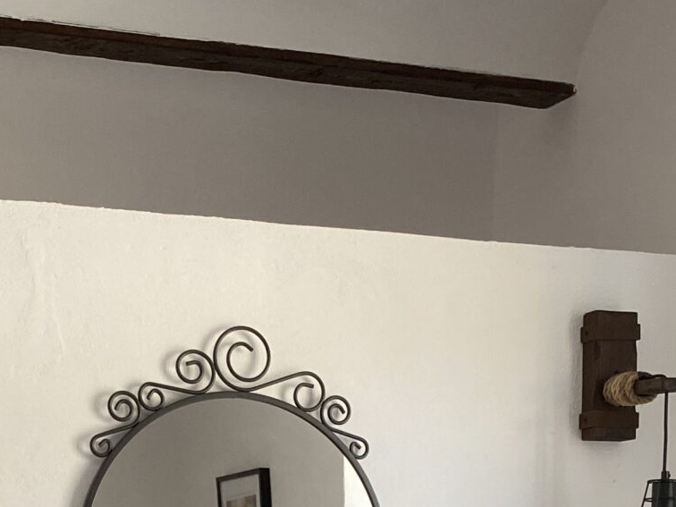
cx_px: 317
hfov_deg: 22.3
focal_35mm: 88
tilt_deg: -6.1
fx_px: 1719
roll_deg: +0.8
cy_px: 838
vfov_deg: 15.1
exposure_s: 1/112
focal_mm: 4.25
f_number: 1.8
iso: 125
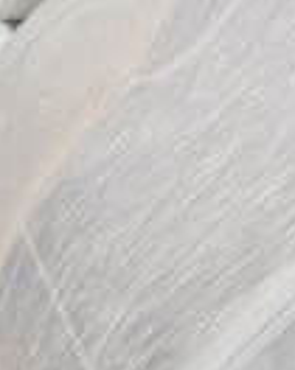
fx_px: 1248
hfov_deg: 12.4
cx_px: -230
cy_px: 154
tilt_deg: -29.4
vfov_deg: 16.9
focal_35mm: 114
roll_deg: +3.2
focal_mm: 6.76
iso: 80
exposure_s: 1/121
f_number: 1.78
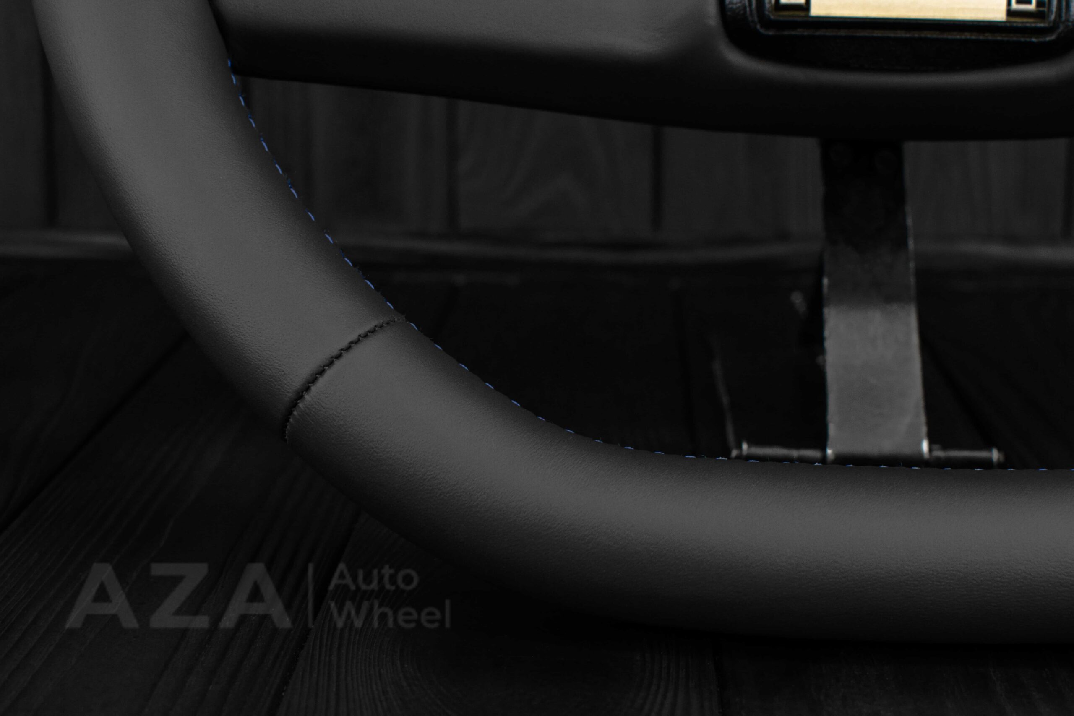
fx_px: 1566
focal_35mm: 52
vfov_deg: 25.8
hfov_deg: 37.8
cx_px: 537
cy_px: 358
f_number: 6.3
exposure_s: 1/100
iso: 500
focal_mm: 35
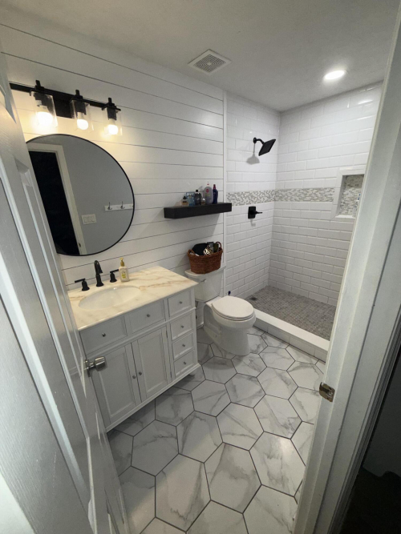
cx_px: 200
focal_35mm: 14
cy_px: 267
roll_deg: +1.6
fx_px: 216
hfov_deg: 85.7
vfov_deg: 102.1
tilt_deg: -19.2
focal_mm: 2.22
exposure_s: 1/122
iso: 64
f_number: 2.2
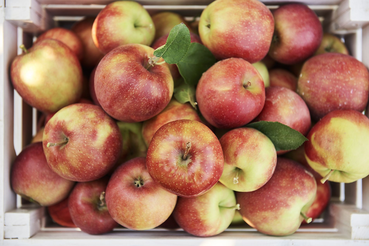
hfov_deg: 32.4
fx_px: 636
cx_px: 184
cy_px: 123
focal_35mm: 62
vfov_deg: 21.9
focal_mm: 62
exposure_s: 1/125
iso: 100
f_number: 3.5
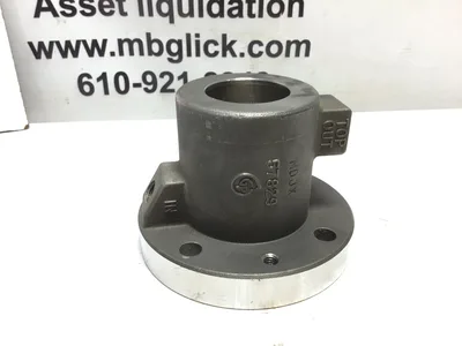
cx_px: 231
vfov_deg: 45.4
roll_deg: +0.5
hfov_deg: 58.4
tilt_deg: -28.1
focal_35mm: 31
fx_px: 414
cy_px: 173
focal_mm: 3.3
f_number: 2.4
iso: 32
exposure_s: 1/60
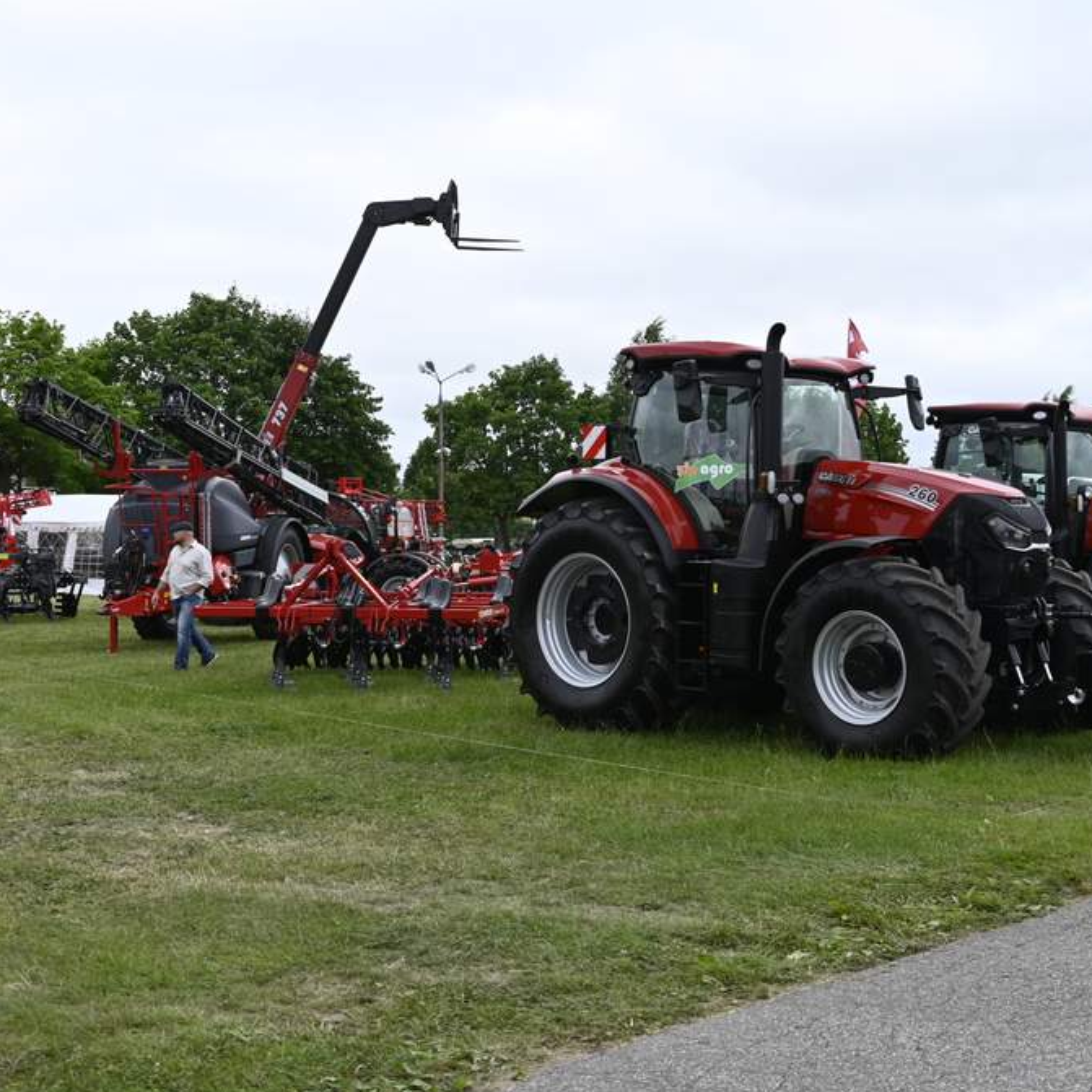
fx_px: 1713
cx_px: 646
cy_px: 550
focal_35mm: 48
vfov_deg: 35.4
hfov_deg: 35.3
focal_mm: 37
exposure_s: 1/250
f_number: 8
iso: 250
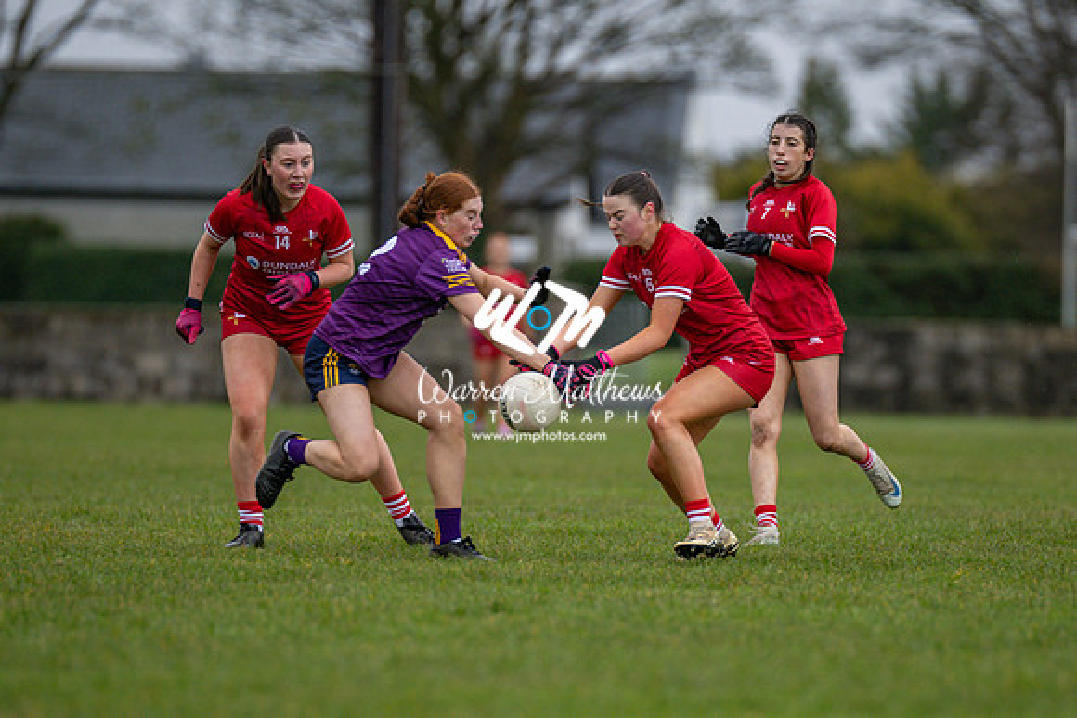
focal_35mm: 497
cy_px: 506
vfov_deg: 2.8
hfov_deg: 4.1
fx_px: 14877
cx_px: 602
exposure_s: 1/1000
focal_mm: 300
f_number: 2.8
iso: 500
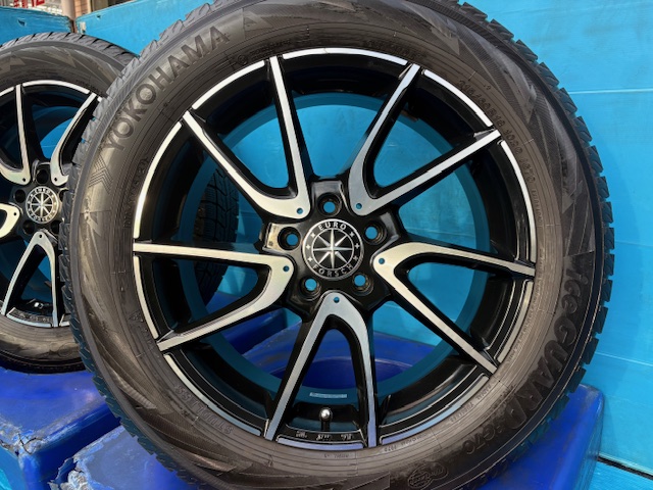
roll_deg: +0.1
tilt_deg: -13.1
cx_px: 326
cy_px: 245
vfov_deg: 53.1
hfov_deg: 67.3
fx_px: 490
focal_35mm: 26
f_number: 1.6
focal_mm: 5.96
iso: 64
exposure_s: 1/200
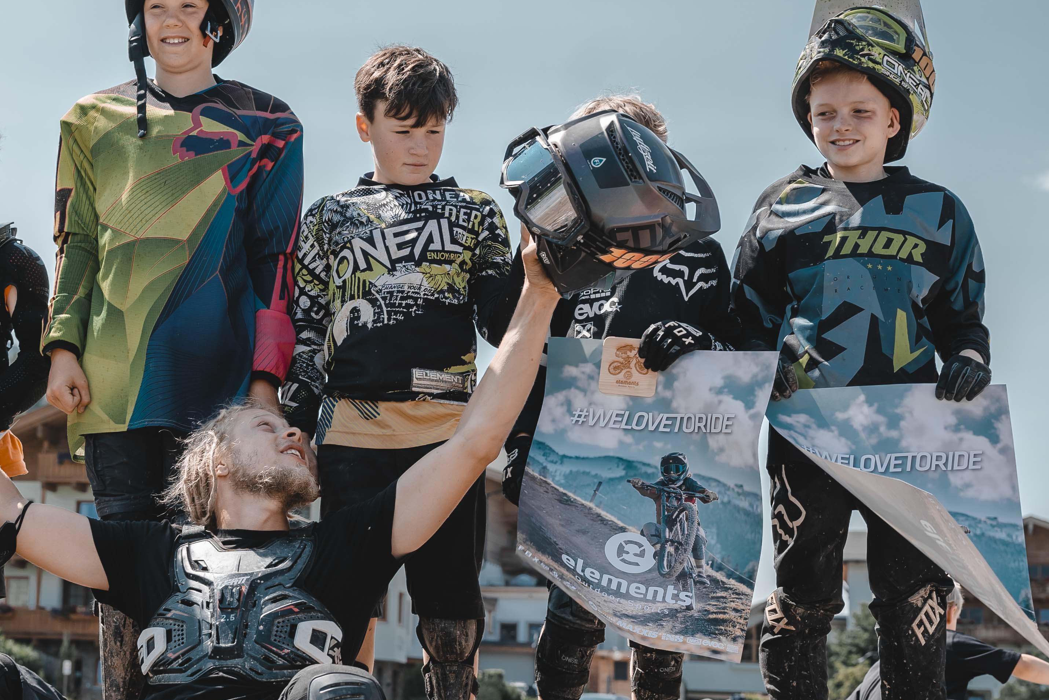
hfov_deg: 24.0
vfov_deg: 16.3
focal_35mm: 84
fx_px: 2448
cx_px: 273
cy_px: 405
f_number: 4.5
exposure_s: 1/320
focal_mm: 40
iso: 100
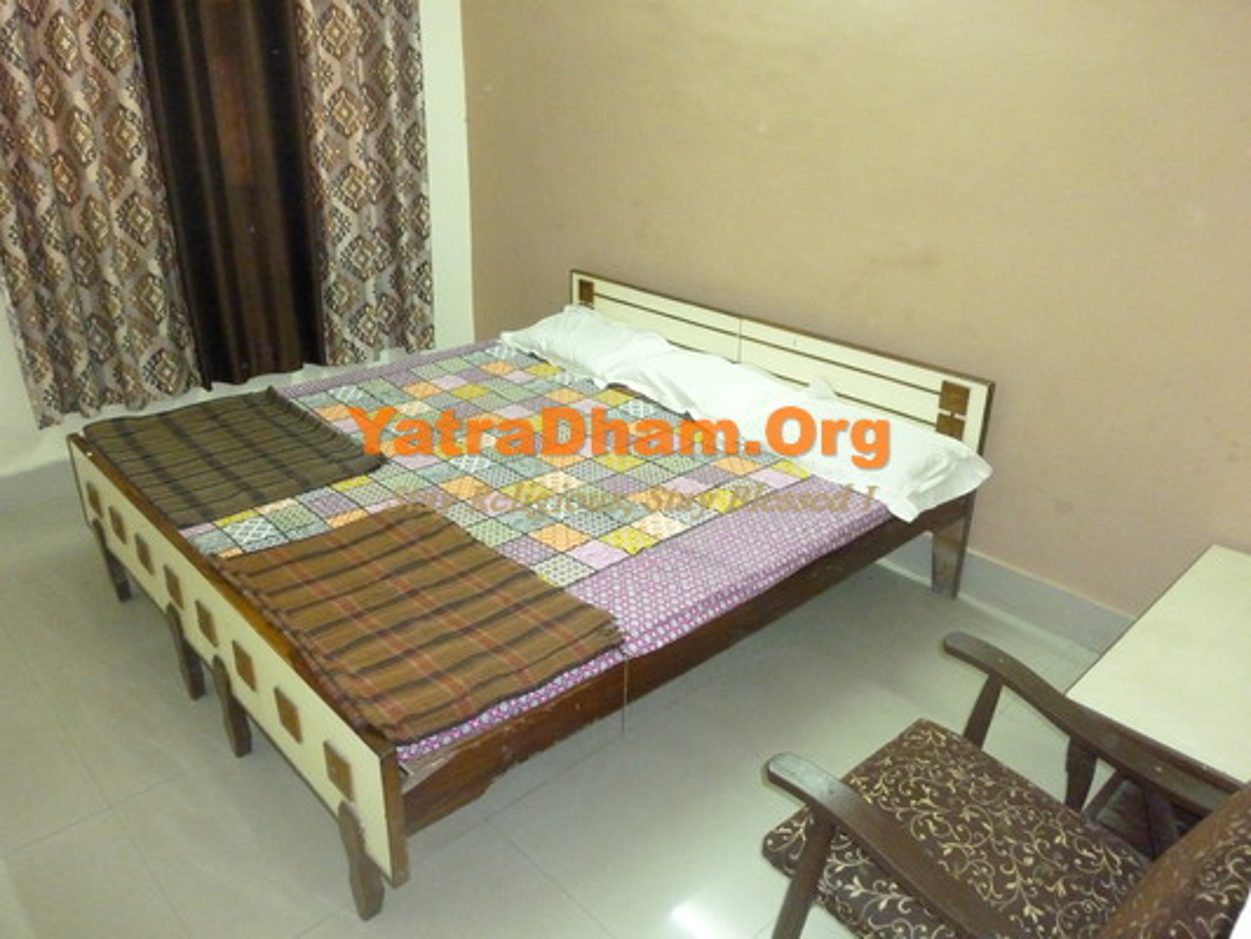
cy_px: 470
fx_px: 904
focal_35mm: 25
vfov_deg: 54.9
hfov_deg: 69.4
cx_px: 626
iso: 800
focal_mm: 4.5
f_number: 3.3
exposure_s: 1/15
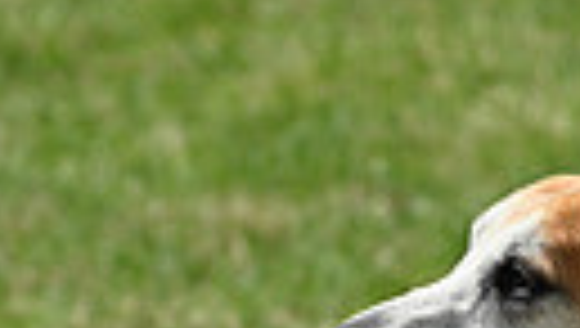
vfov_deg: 2.5
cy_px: 703
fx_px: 7377
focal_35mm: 479
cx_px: 1191
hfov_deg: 4.4
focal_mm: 102
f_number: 4.5
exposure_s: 1/1250
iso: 110
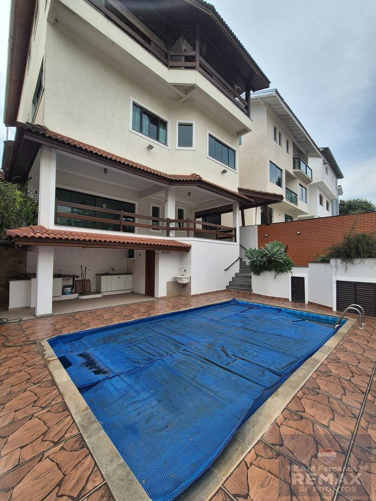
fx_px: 188
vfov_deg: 106.2
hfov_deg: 89.9
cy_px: 250
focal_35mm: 13
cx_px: 188
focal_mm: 2.2
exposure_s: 1/1940
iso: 50
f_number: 2.2
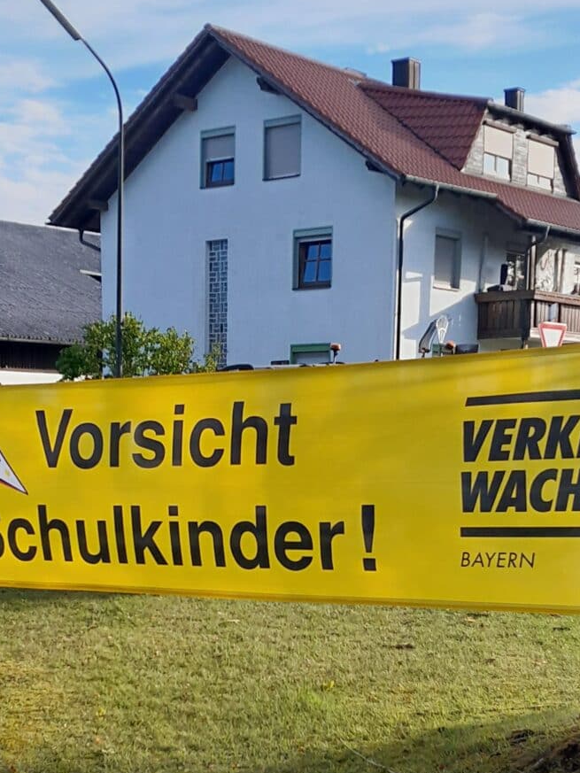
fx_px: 1362
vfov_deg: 30.9
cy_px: 616
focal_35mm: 61
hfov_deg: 24.0
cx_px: 241
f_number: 1.8
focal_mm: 4
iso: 40
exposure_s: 1/461
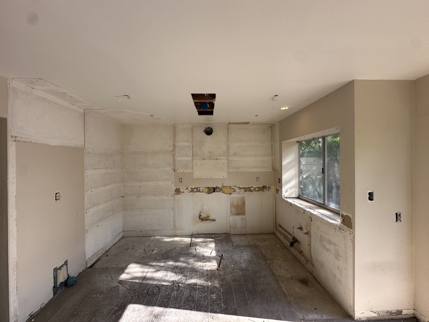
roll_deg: +0.8
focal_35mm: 14
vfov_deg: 85.7
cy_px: 161
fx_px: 174
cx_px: 214
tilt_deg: +0.3
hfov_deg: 102.1
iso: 40
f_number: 2.2
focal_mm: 2.22
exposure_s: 1/169
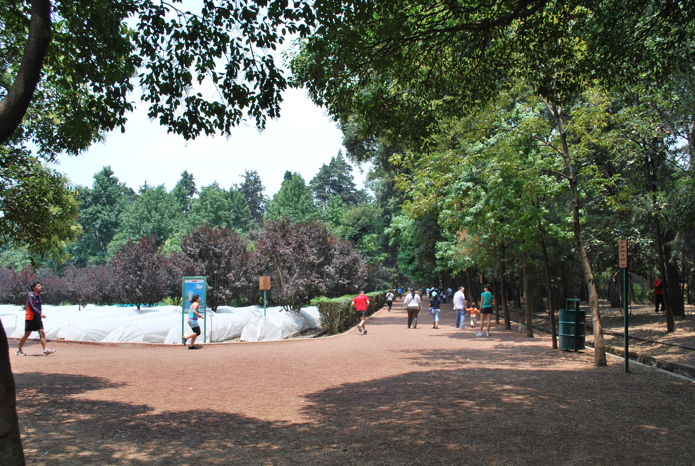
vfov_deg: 40.1
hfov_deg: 57.2
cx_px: 348
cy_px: 233
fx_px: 638
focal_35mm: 33
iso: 100
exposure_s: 1/200
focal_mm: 22
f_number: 7.1
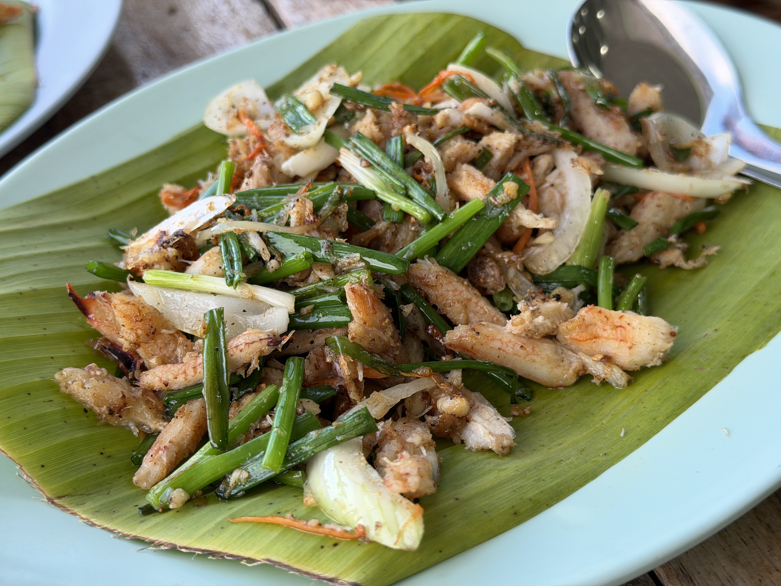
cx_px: 390
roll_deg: +0.4
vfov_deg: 30.3
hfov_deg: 39.7
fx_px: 1083
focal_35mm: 48
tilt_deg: -36.6
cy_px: 293
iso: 64
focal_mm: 6.76
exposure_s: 1/136
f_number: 1.78
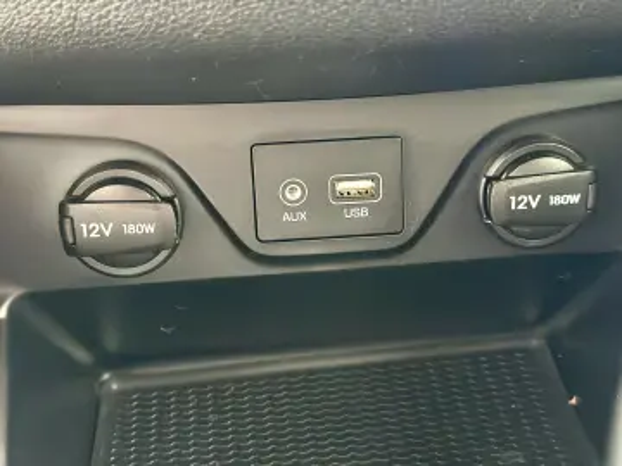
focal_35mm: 48
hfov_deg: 39.7
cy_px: 233
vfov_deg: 30.3
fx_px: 862
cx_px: 311
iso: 1000
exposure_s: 1/30
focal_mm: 6.86
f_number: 1.78
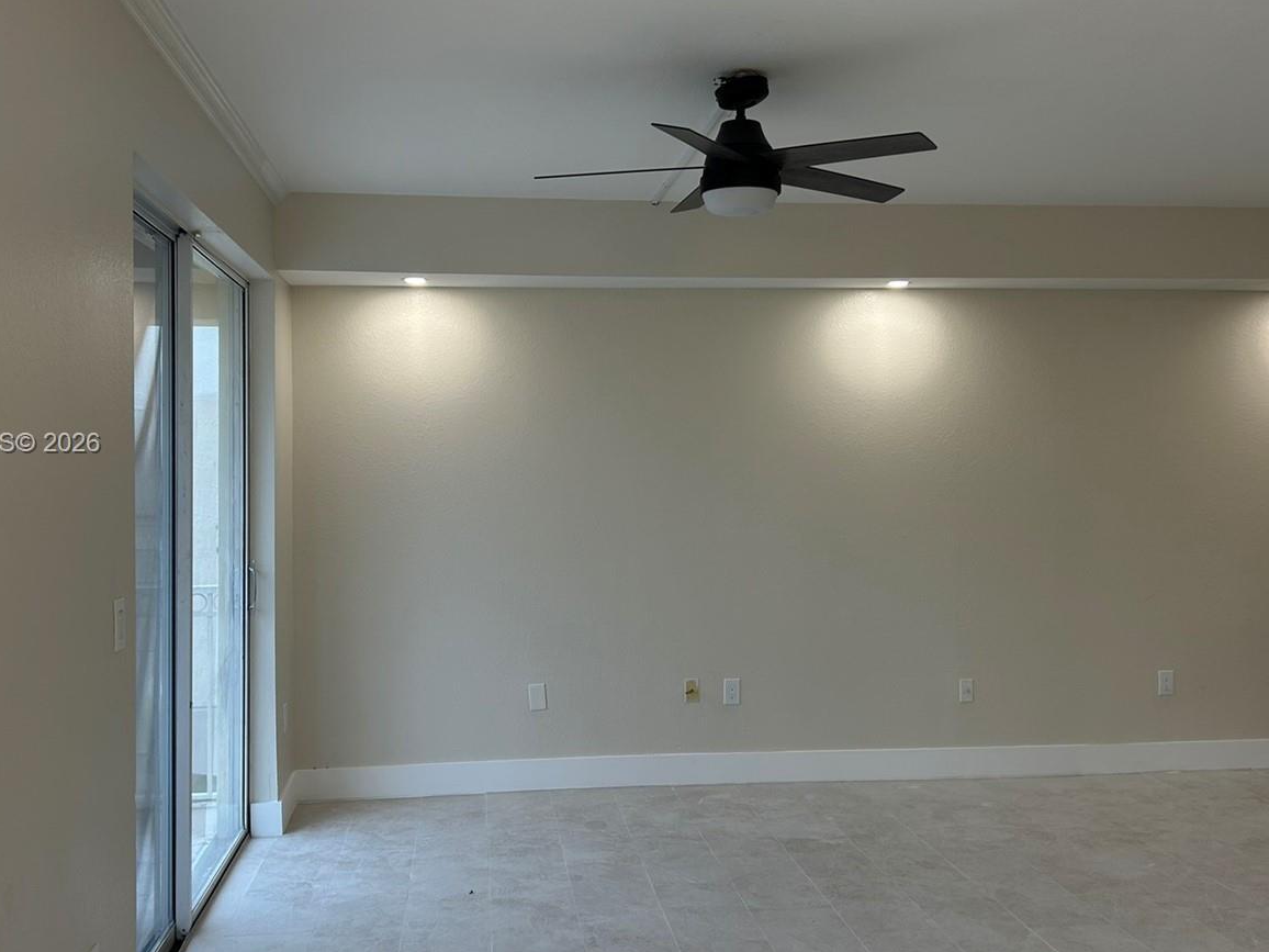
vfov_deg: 39.6
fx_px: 1320
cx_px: 637
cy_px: 445
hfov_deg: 51.4
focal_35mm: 36
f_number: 1.5
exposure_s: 1/120
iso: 50
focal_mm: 5.7
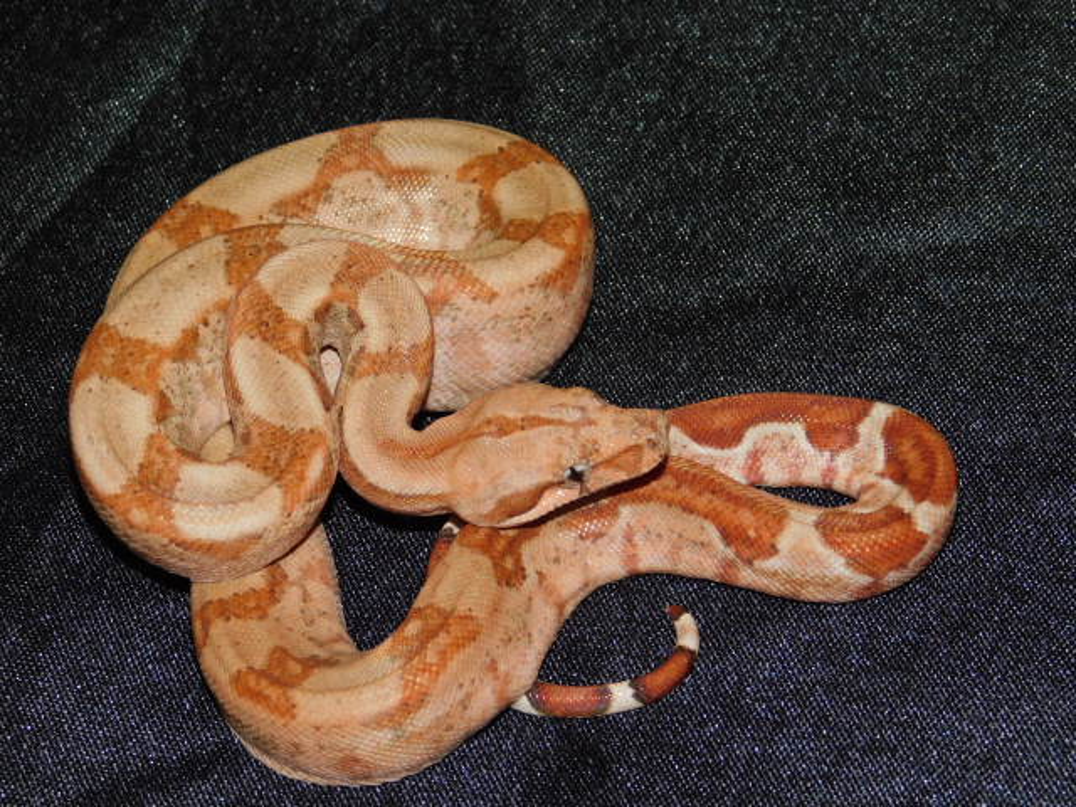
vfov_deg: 8.7
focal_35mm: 170
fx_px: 5284
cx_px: 538
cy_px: 404
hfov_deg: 11.6
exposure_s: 1/60
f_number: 5.3
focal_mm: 30.1
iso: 200
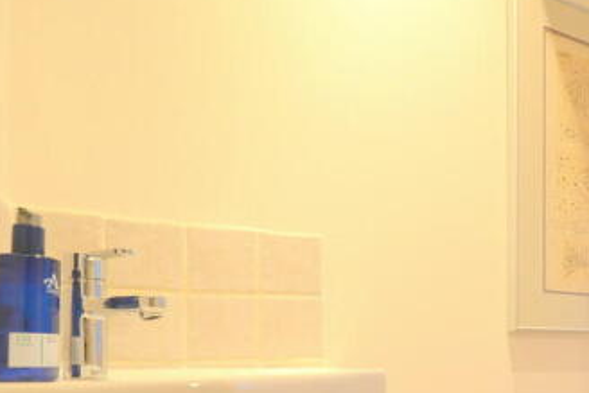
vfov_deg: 41.0
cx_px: 459
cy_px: 336
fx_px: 491
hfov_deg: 57.9
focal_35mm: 30
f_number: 4
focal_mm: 10
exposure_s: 1/80
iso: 400
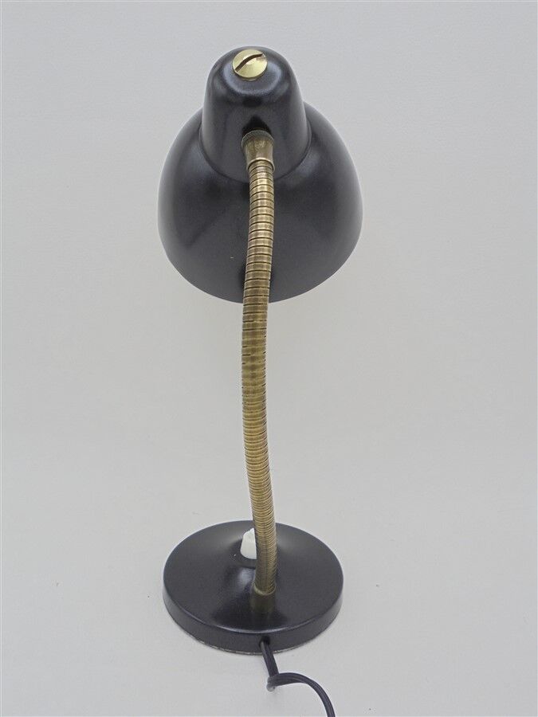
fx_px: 705
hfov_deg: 41.8
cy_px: 358
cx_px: 269
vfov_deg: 54.0
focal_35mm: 34
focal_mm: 6.1
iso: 100
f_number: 4
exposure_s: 1/40
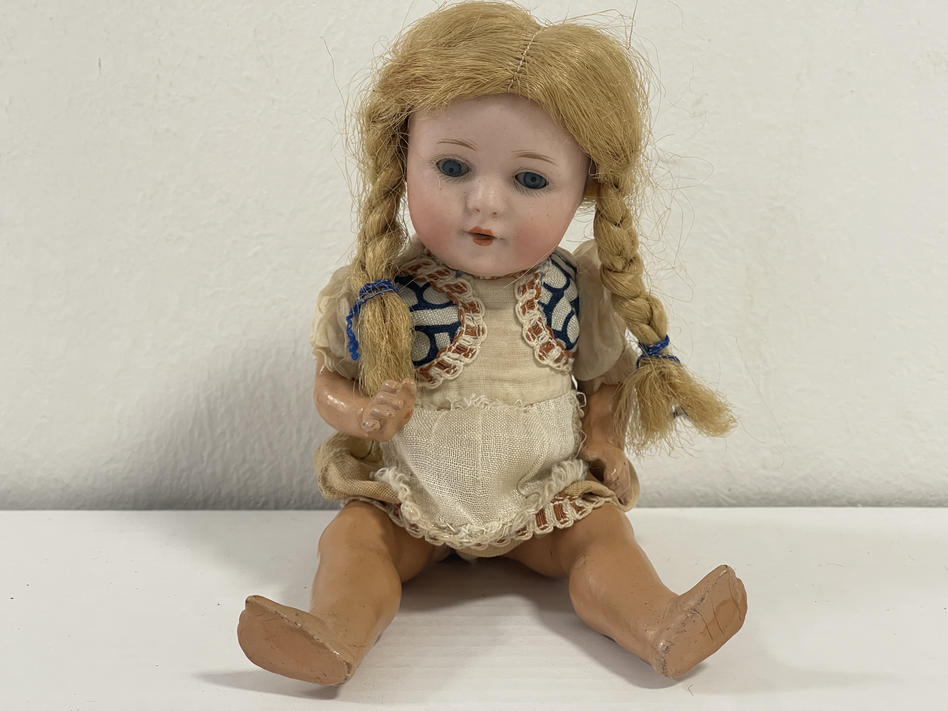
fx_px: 1753
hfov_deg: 30.3
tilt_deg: -3.0
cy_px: 356
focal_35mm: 64
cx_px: 474
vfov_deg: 22.9
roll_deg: -1.2
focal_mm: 7.5
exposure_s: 1/50
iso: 160
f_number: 2.2
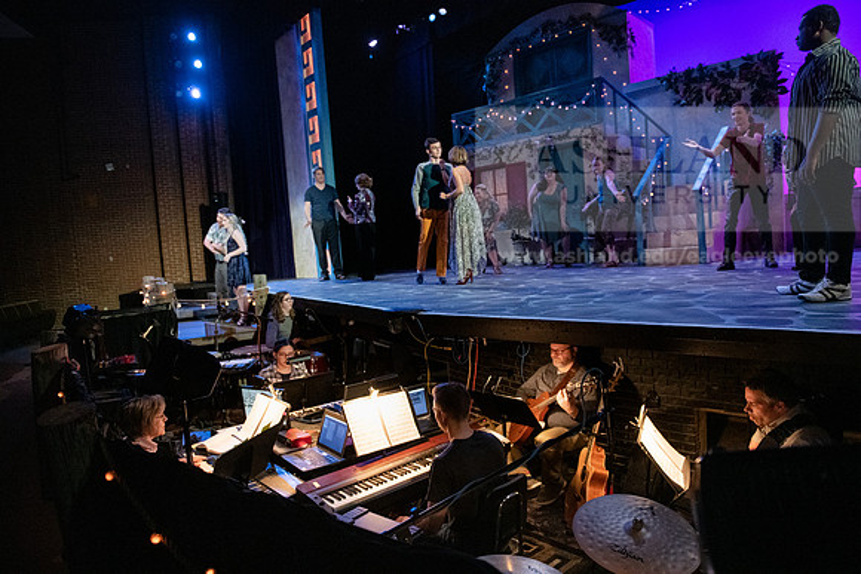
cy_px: 287
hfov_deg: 73.7
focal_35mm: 24
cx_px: 430
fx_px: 574
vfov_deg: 53.2
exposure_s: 1/250
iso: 5000
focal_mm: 24
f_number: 2.8
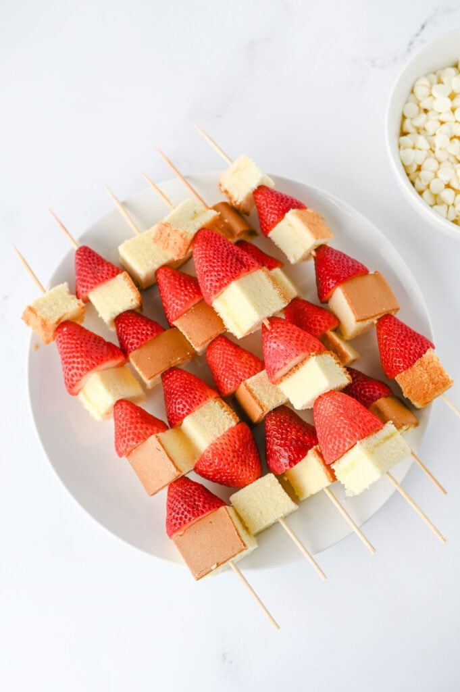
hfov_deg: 26.9
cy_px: 346
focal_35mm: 50
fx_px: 960
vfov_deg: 39.6
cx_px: 230
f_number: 4
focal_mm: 50
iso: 180
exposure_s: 1/125
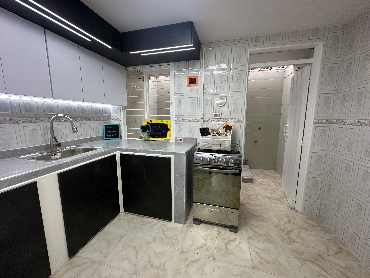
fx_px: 150
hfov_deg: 102.1
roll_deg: -1.3
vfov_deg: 85.7
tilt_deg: -9.2
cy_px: 139
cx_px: 185
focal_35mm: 14
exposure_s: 1/120
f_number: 2.2
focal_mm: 2.22
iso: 250
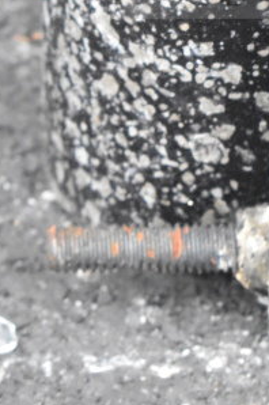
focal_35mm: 254
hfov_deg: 5.4
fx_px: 2848
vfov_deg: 8.0
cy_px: -89
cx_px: 274
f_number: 10
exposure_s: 1/400
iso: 6400
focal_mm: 55
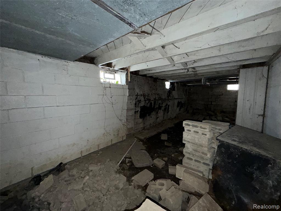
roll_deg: +0.6
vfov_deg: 85.7
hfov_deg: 102.1
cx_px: 140
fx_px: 114
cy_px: 106
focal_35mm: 14
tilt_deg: -5.6
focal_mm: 2.22
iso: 320
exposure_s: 1/34
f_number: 2.2
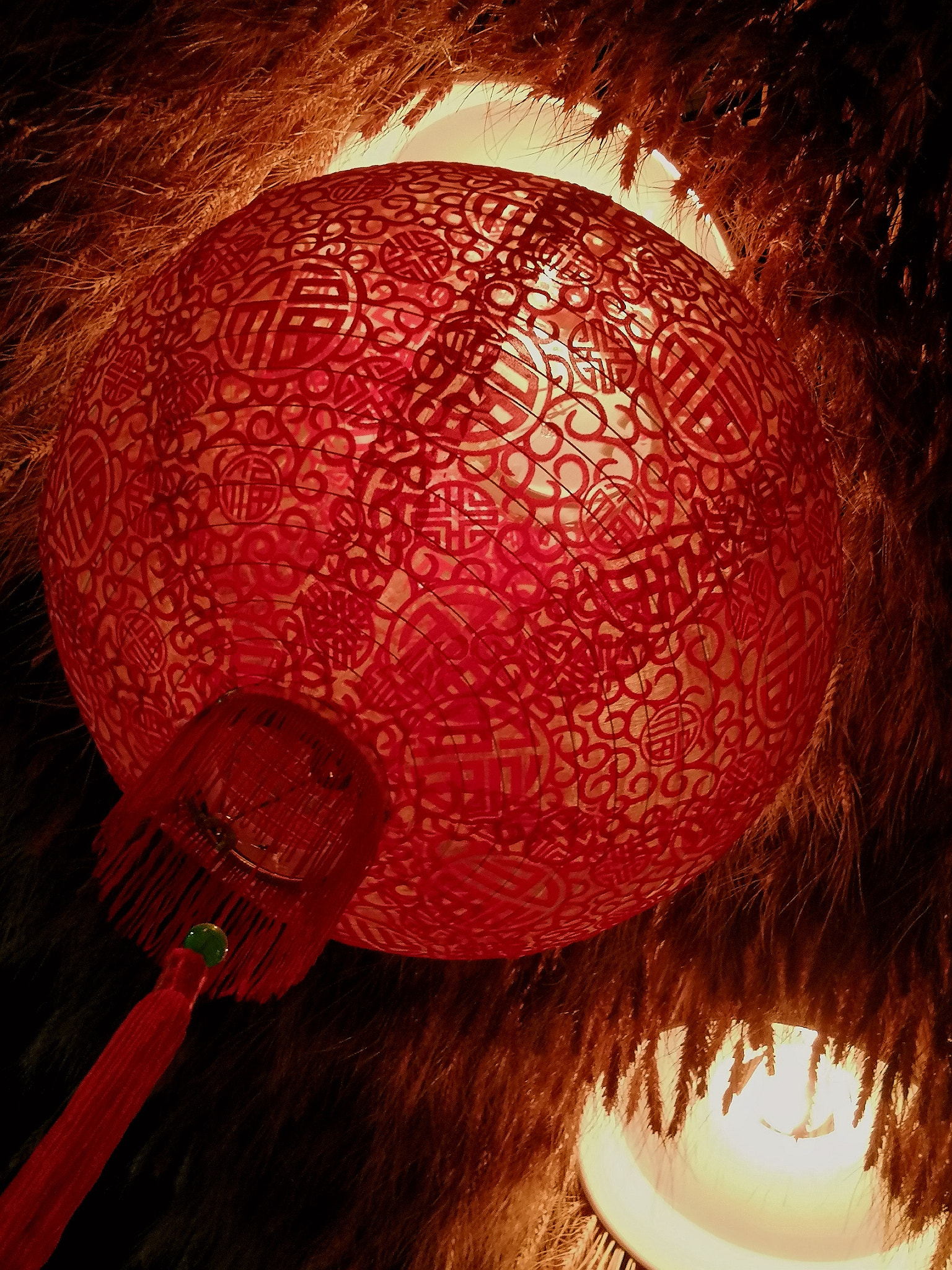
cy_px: 635
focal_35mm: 48
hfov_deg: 30.3
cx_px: 476
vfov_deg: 39.7
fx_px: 1760
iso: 320
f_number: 1.8
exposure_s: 1/30
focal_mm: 3.95
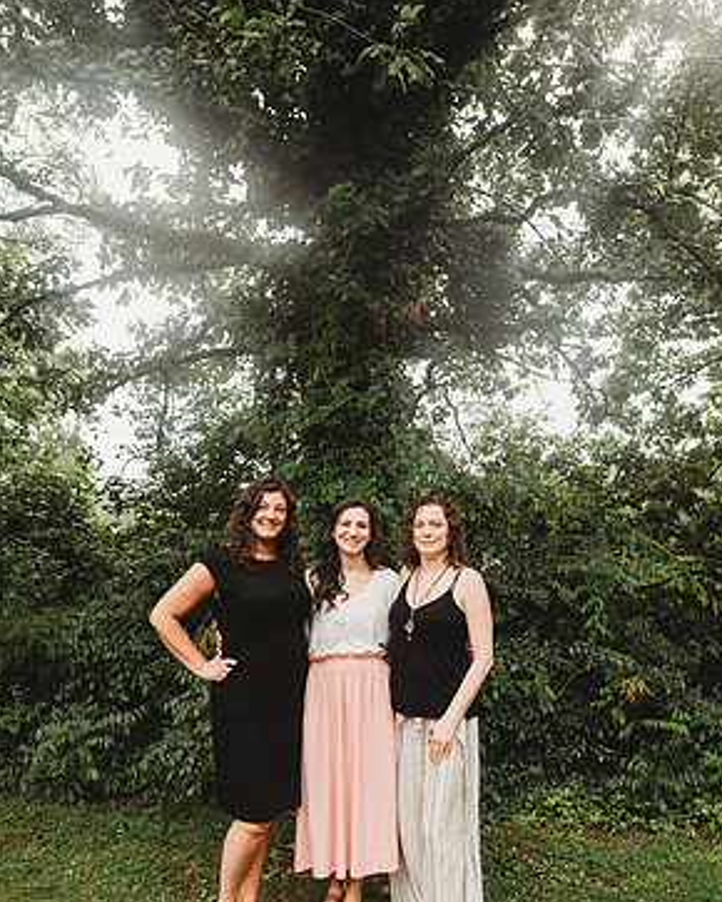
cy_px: 506
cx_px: 363
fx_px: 747
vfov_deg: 62.0
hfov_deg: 51.6
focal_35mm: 28
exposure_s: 1/160
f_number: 3.5
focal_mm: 24
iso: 400
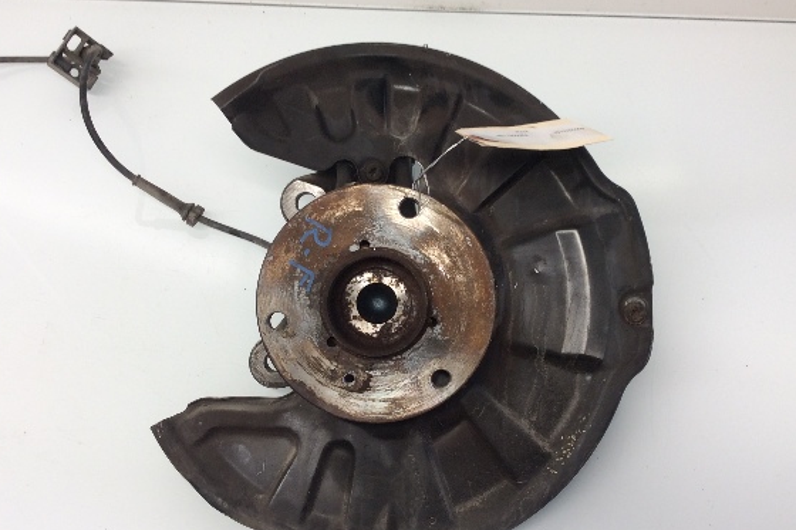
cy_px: 286
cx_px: 388
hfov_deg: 50.7
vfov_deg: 35.0
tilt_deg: -61.4
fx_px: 840
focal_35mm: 38
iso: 32
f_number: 2.4
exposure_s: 1/40
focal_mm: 3.3
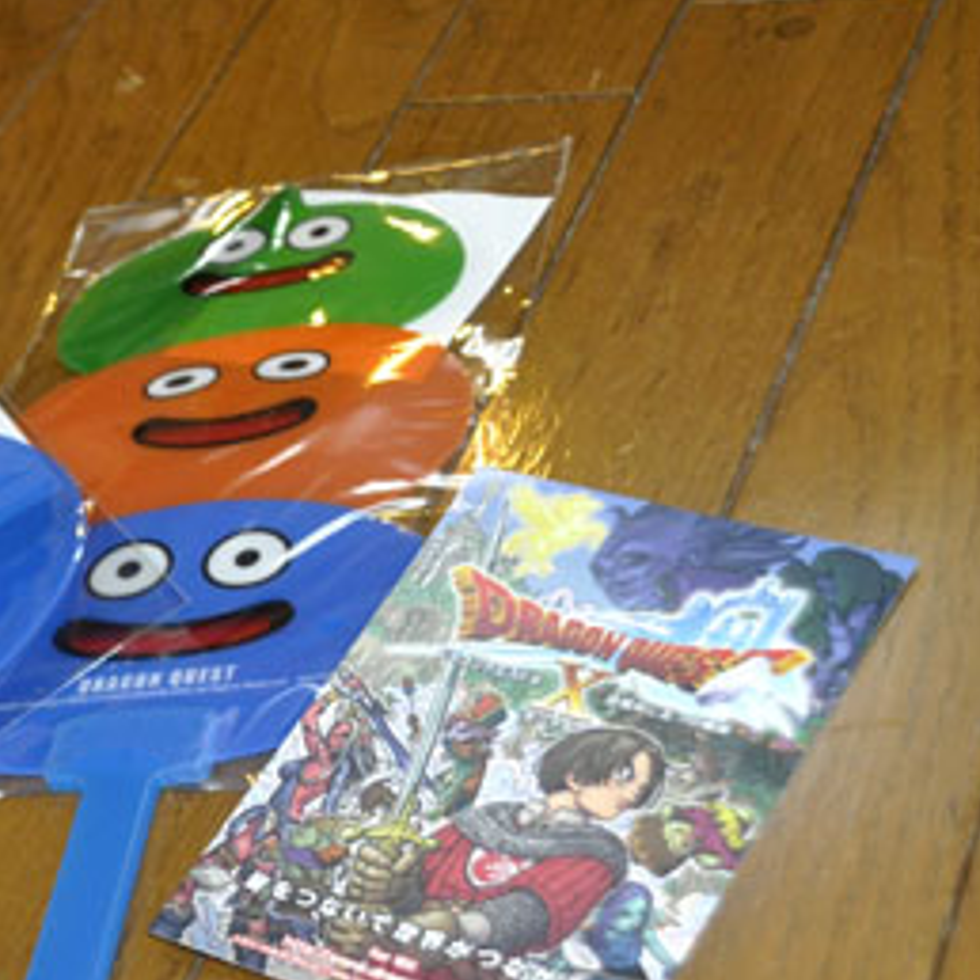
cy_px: 634
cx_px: 27
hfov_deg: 20.8
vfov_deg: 21.3
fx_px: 2594
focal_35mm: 81
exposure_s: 1/60
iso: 1600
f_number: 5.6
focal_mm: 32
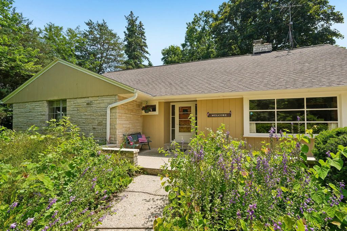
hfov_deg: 95.0
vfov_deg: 72.1
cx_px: 174
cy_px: 116
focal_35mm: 16
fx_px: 159
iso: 100
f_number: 5.6
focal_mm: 16.5
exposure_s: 1/250
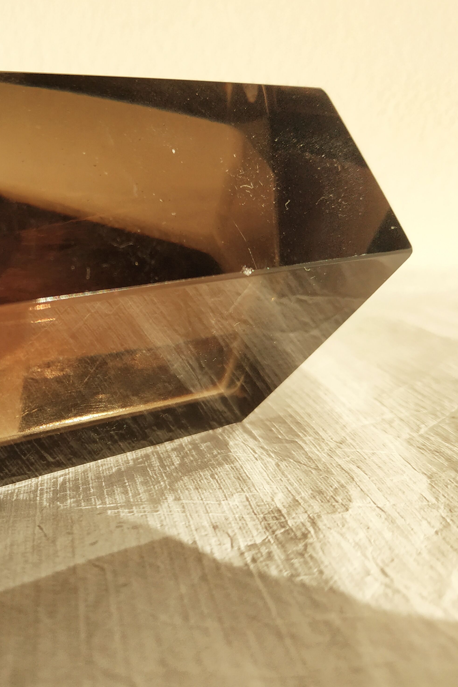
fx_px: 649
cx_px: 40
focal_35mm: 34
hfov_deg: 36.3
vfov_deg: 55.8
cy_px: 338
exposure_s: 1/844
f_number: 1.9
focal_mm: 3.94
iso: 200
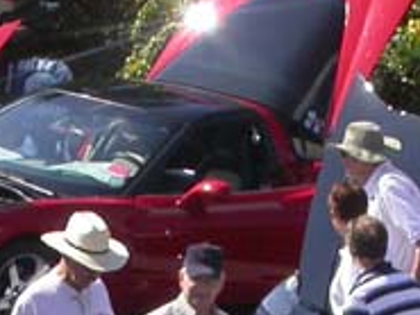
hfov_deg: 4.2
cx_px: 57
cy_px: 548
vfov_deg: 3.1
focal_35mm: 476
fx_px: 5779
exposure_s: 1/353
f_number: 6
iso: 100
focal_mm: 22.8
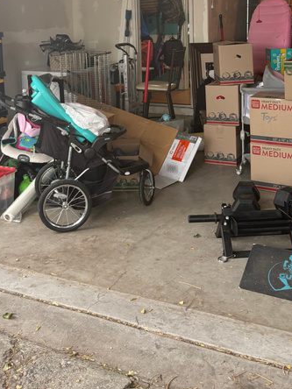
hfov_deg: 32.2
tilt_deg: -3.4
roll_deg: +1.5
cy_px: 60
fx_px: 506
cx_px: 148
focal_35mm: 45
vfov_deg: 39.8
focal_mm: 5.96
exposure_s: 1/121
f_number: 1.6
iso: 80
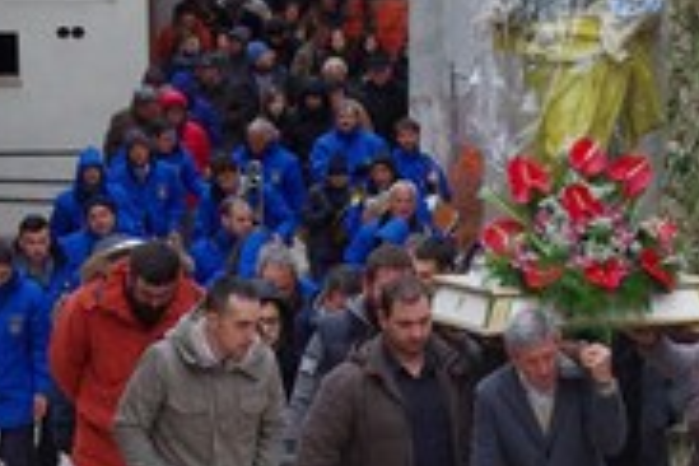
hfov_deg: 8.4
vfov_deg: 5.6
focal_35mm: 246
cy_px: 342
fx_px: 4776
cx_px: 531
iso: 1250
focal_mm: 60
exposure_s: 1/250
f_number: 8
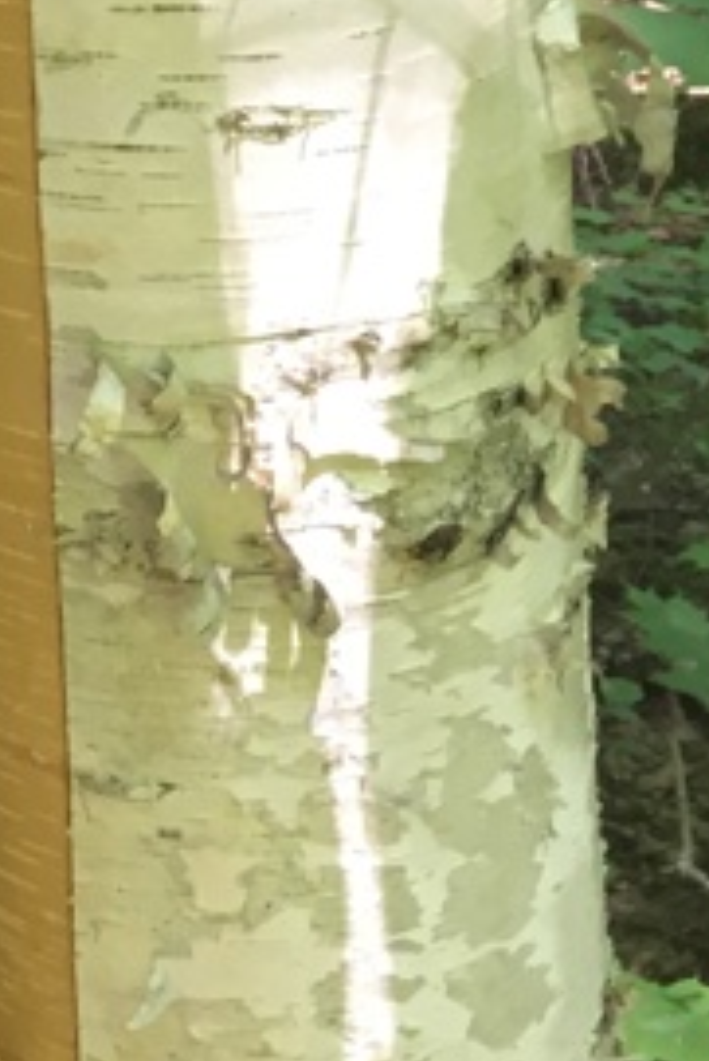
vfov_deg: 16.7
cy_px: -415
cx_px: -556
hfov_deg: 11.2
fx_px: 3363
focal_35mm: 114
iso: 32
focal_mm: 4.15
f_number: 2.2
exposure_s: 1/30
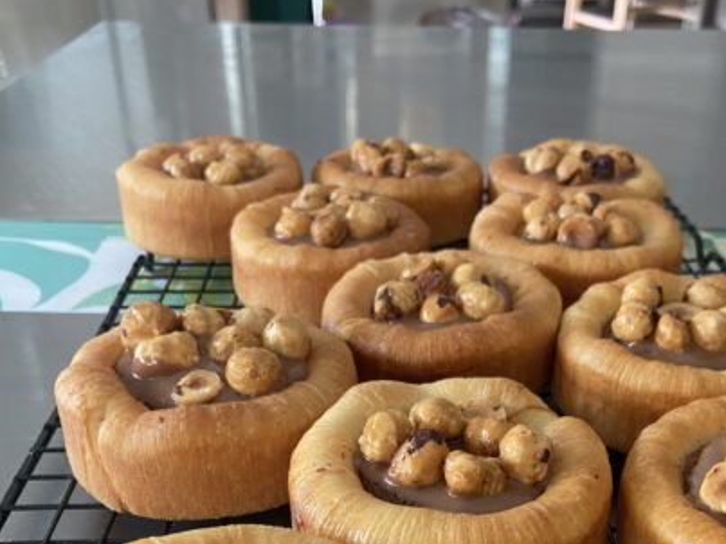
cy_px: 441
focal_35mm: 43
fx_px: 902
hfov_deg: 43.5
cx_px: 457
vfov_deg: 32.6
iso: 250
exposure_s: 1/60
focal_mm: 4.25
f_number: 1.8
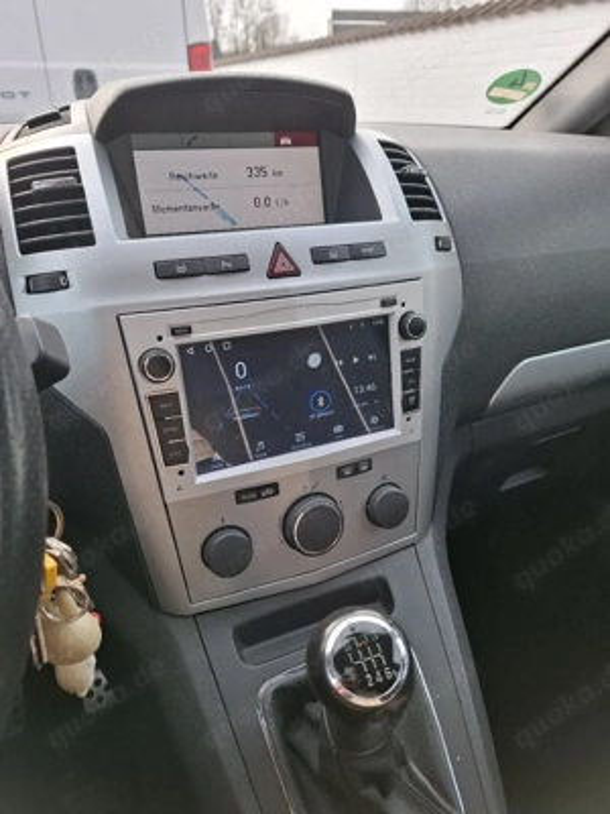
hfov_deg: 58.9
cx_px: 305
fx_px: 540
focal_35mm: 23
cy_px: 407
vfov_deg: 73.9
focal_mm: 5.54
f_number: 1.8
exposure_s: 1/161
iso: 50
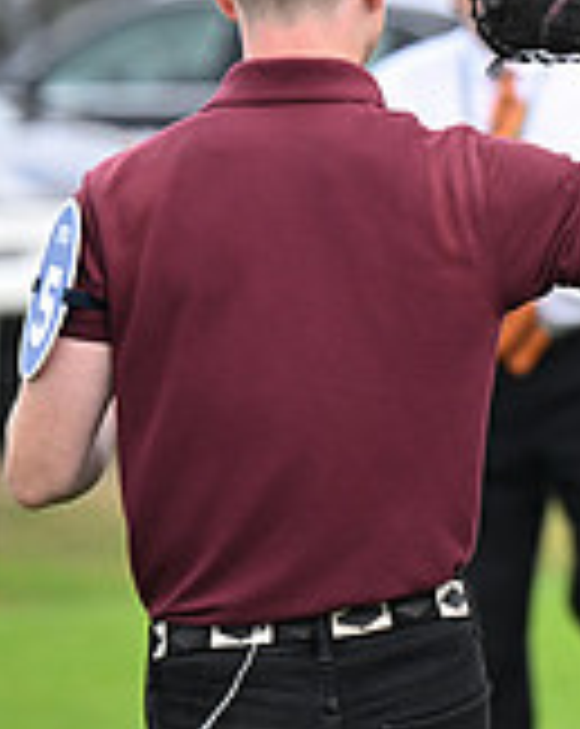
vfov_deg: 2.9
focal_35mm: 674
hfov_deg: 2.3
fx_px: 14503
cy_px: -16
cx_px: 1250
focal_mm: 200
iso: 800
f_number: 4.5
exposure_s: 1/1600
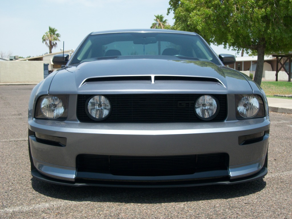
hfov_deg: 38.2
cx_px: 146
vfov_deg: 29.1
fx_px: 422
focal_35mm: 50
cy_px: 110
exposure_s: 1/125
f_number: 11.2
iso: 80
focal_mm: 8.8
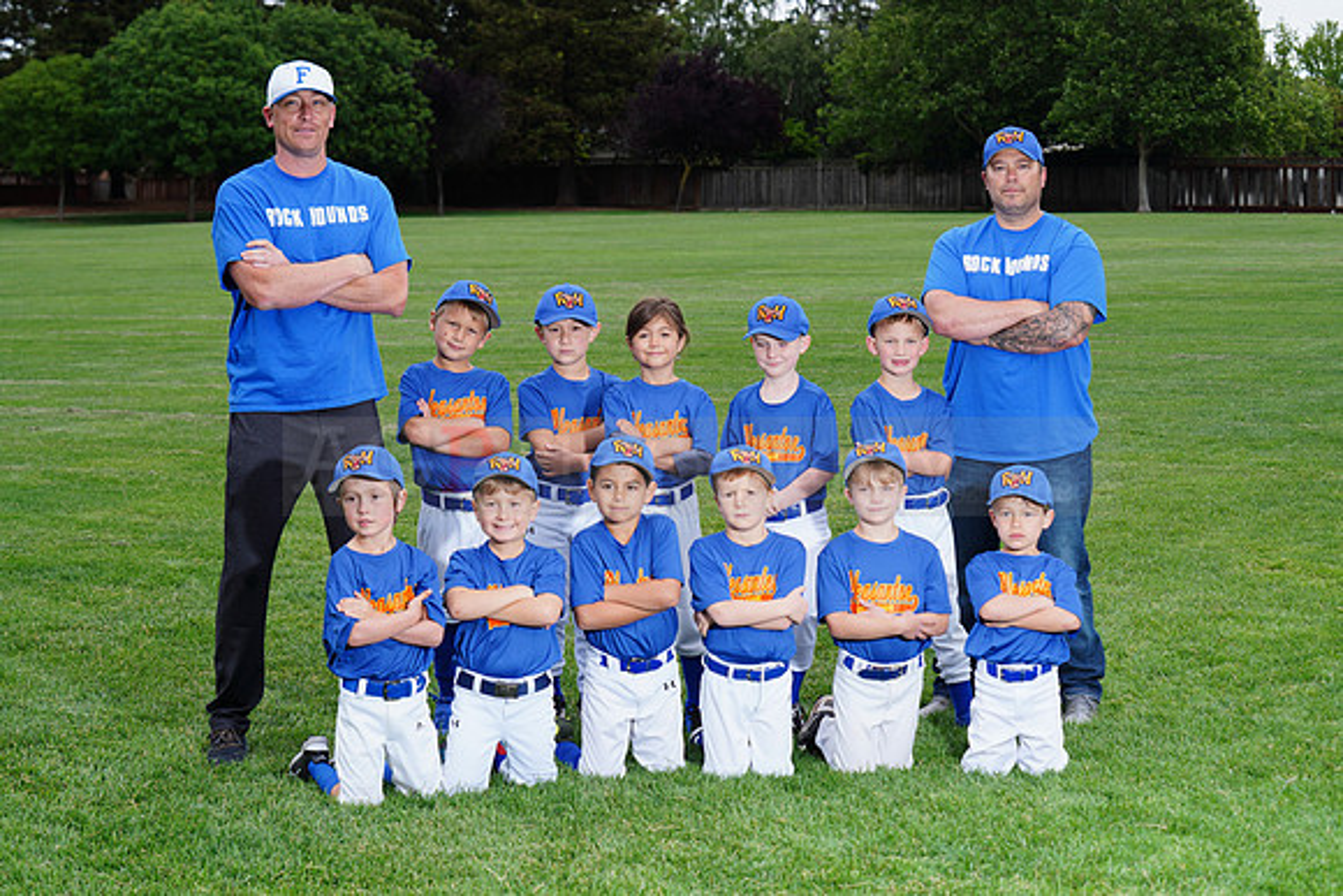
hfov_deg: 28.8
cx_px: 672
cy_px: 448
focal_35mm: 70
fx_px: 2612
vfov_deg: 19.5
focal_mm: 70
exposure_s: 1/200
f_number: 8
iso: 200
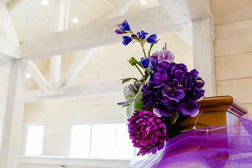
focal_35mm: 40
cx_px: 126
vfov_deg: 33.0
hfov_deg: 48.0
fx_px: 283
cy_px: 84
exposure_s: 1/100
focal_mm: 38
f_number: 7.1
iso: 2500
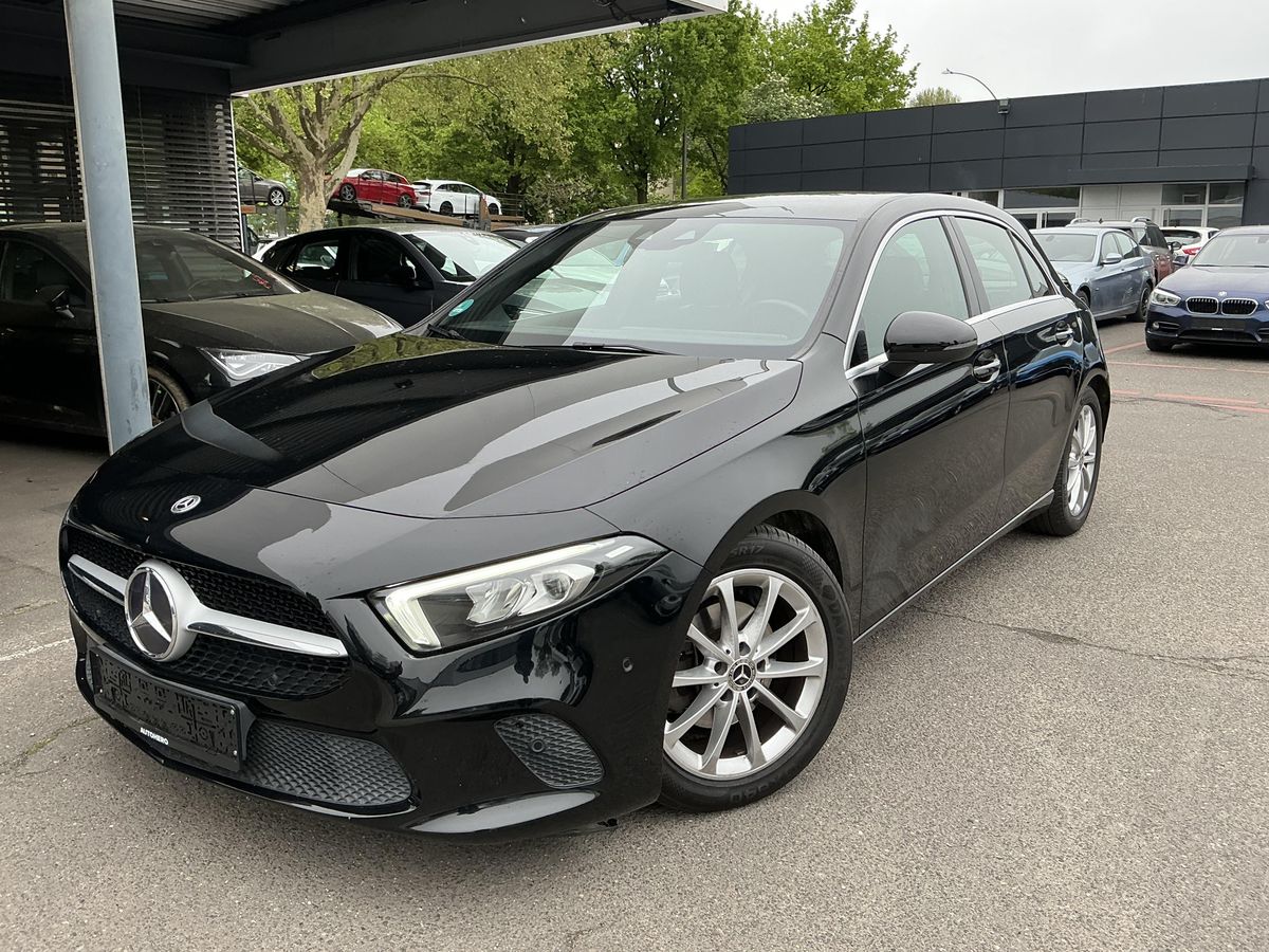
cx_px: 634
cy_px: 476
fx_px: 1026
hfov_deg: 63.4
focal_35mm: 28
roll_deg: +1.1
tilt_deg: -6.7
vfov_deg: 49.7
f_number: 1.8
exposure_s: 1/233
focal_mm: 3
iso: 20
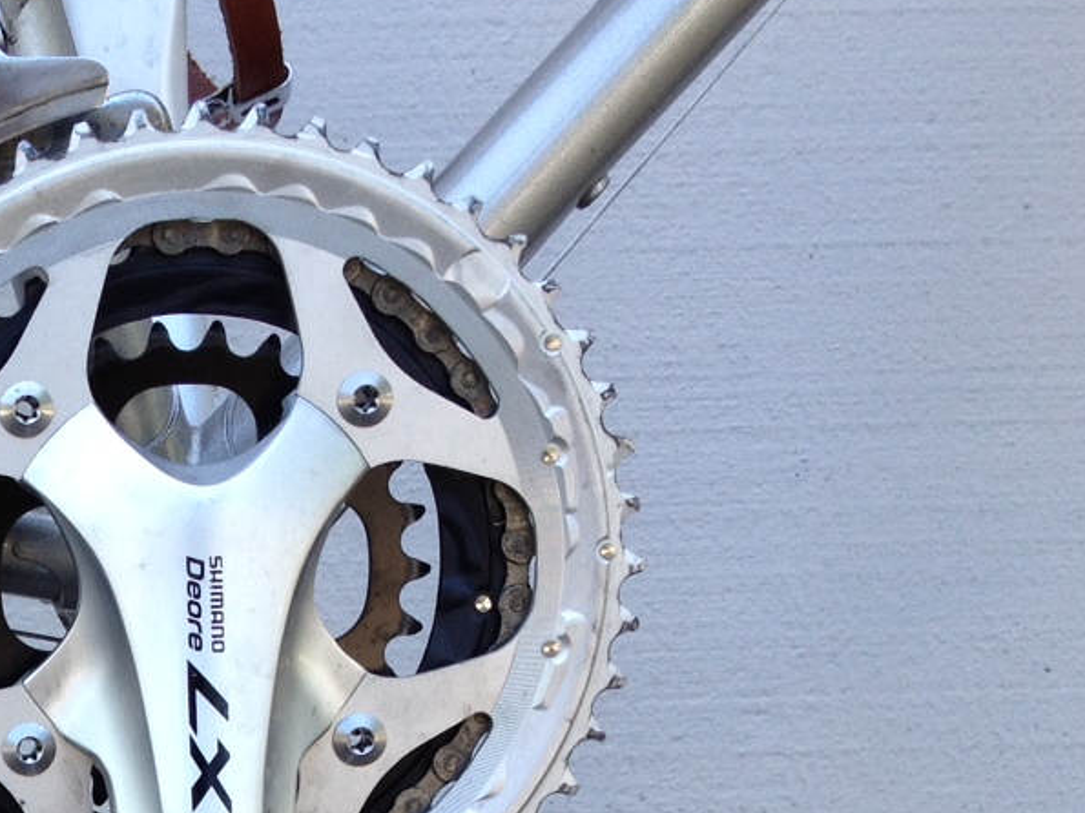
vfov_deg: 14.8
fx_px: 3008
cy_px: 1015
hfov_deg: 19.5
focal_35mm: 96
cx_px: -139
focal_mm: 4.28
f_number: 2.4
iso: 64
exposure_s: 1/158
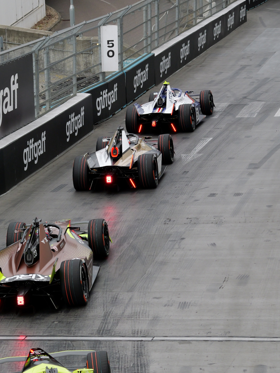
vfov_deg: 16.3
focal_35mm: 120
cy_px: 272
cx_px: 98
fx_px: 1293
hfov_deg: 12.3
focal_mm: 40
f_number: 4
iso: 200
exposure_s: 1/800
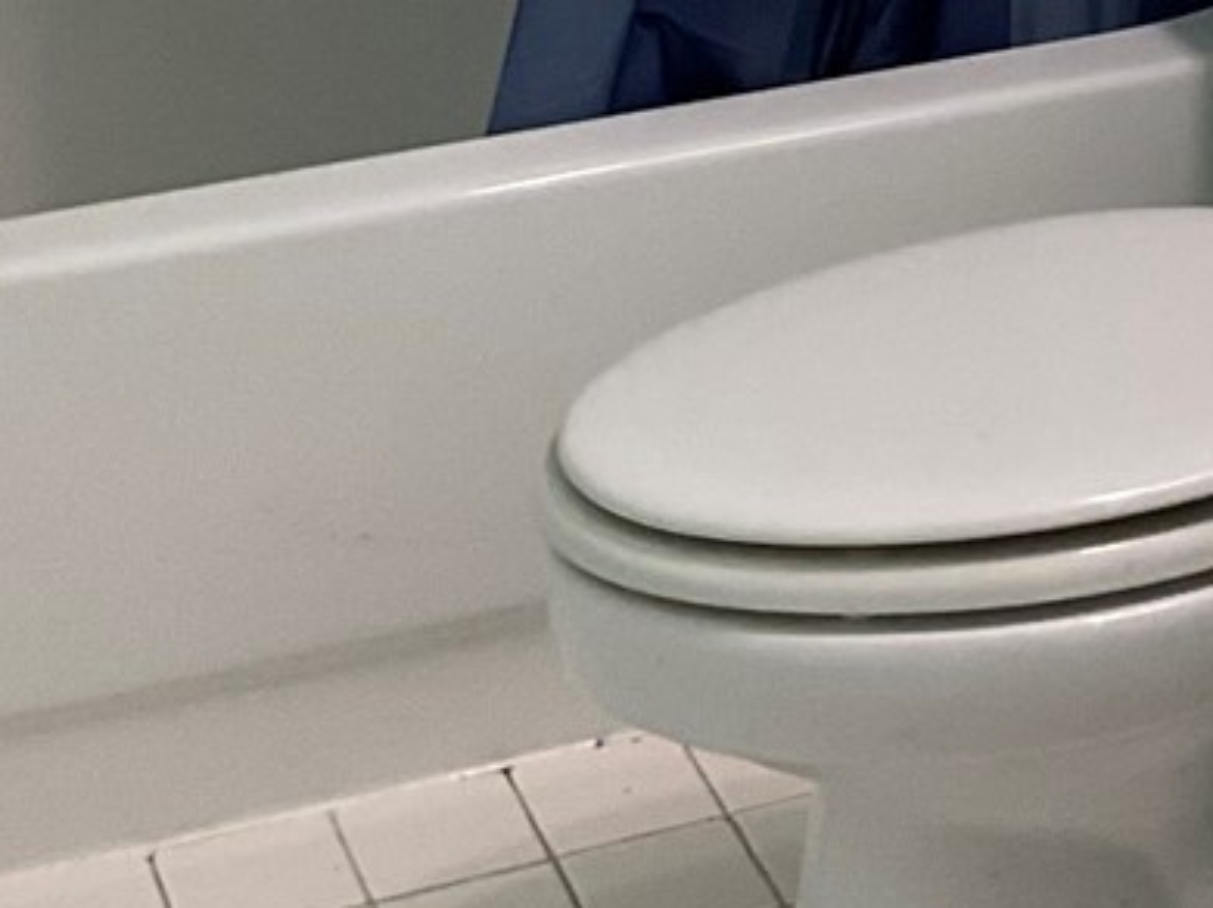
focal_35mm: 119
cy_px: -920
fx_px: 4167
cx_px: 1393
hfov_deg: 16.0
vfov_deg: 11.2
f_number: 1.8
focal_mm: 3
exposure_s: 1/120
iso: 64
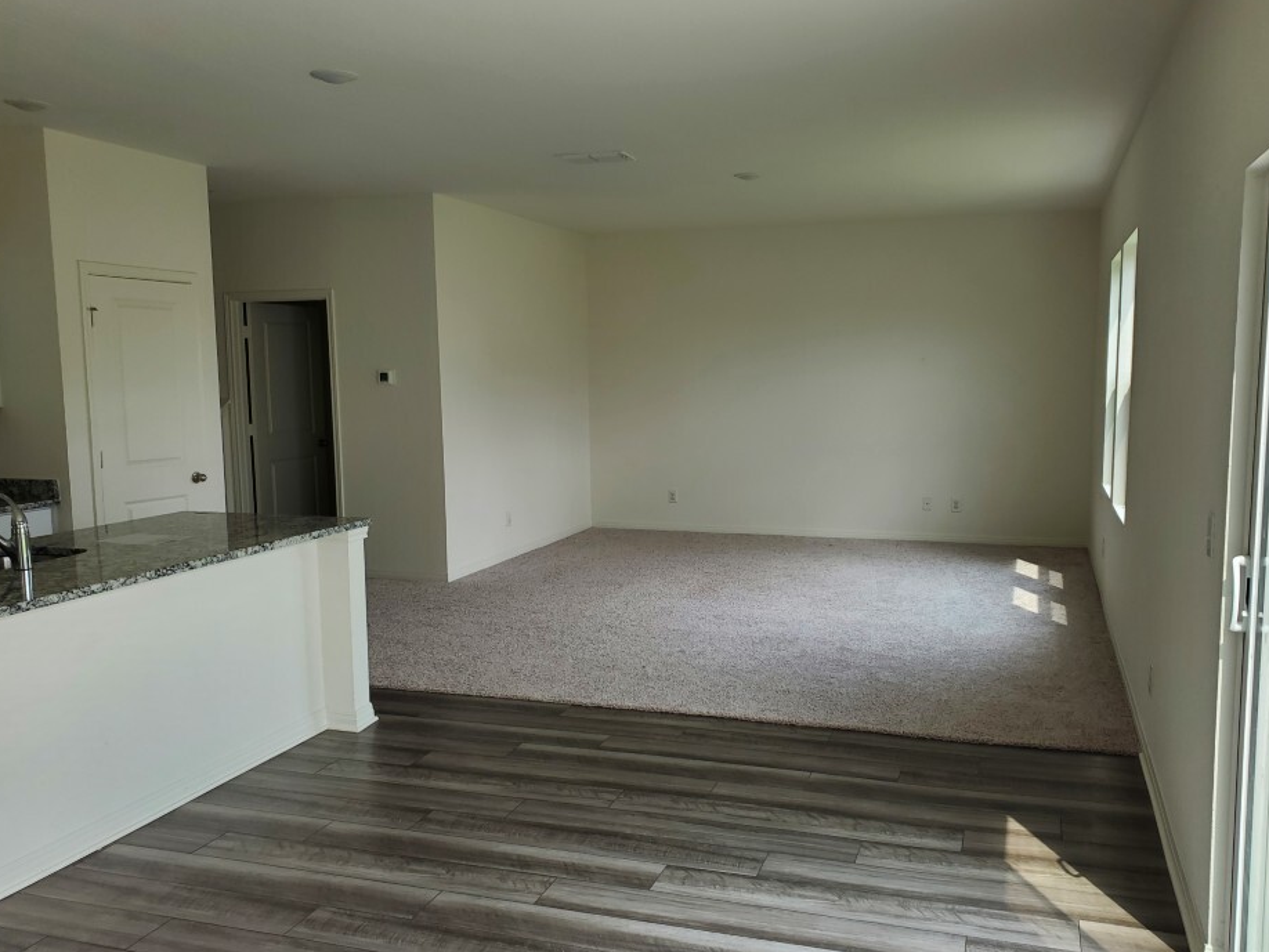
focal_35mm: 29
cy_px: 513
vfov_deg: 48.2
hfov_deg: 61.5
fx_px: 1063
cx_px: 690
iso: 50
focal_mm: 4.3
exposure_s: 1/120
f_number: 2.4
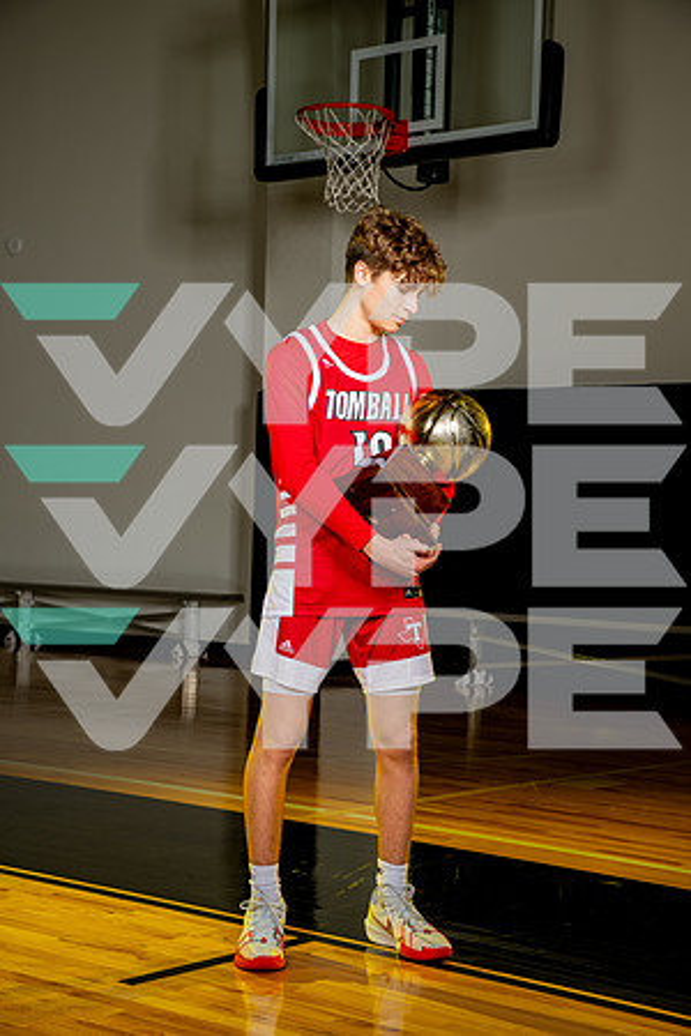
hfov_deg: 19.5
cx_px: 346
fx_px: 2015
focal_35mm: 70
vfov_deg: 28.8
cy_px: 518
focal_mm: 70
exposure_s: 1/125
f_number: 8
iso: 100
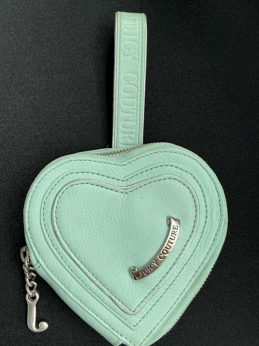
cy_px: 173
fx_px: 279
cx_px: 130
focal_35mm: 28
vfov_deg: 63.4
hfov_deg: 49.7
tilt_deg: -83.2
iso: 100
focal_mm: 3
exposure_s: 1/60
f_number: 1.8
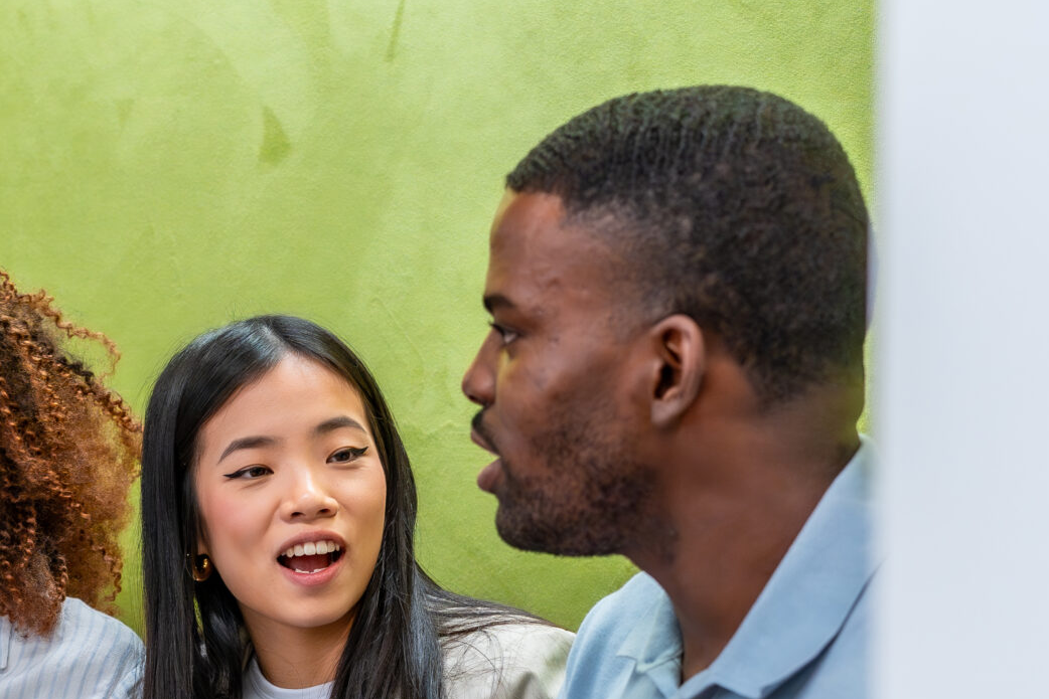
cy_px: 791
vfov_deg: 15.4
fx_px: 2506
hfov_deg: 22.9
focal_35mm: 86
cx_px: 64
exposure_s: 1/160
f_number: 2.8
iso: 1600
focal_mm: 35
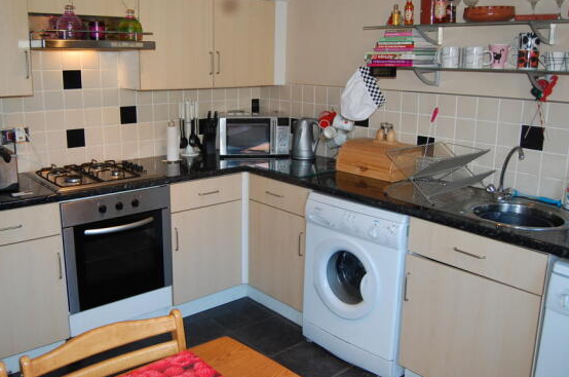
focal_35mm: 32
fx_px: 505
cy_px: 164
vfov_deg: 40.9
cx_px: 257
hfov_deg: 58.7
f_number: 3.5
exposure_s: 1/60
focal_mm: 18
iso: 400
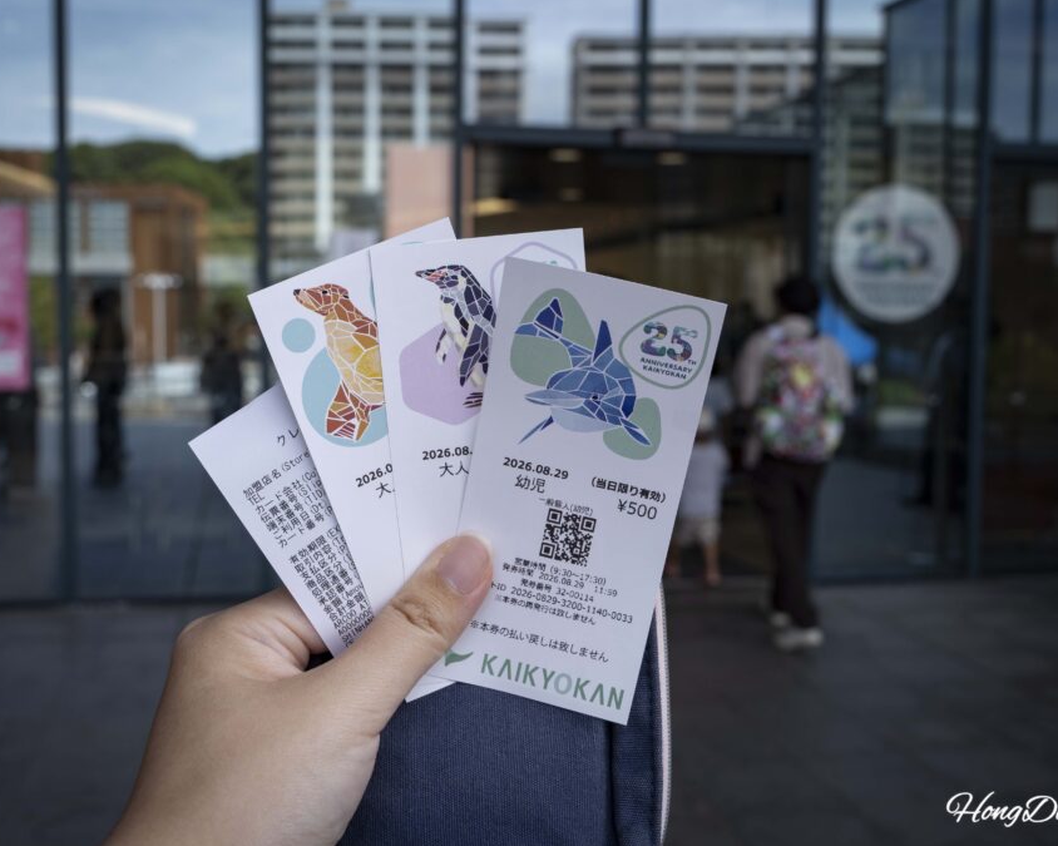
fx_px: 1284
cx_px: 503
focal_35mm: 41
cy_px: 424
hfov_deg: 44.8
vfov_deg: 36.5
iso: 100
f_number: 9
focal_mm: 36
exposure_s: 1/100
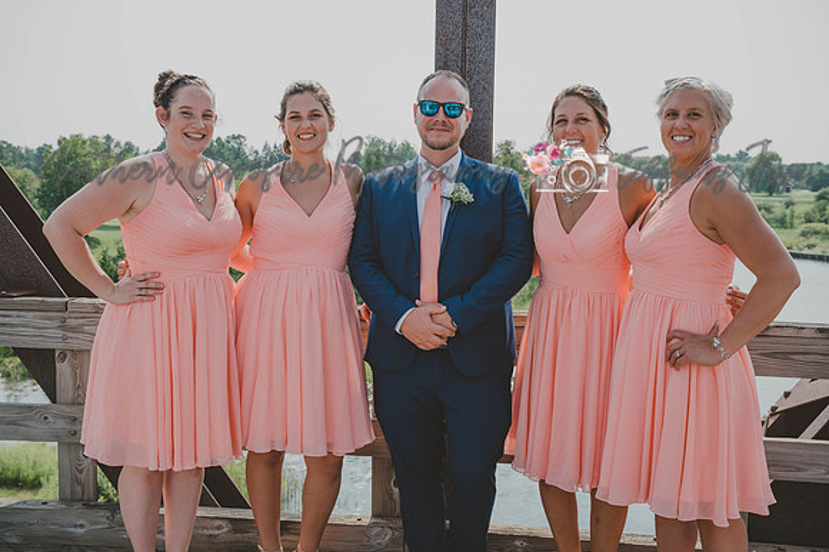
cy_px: 276
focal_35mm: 39
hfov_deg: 49.5
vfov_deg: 34.1
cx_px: 414
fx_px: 899
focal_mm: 39
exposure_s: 1/320
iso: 100
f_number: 6.3
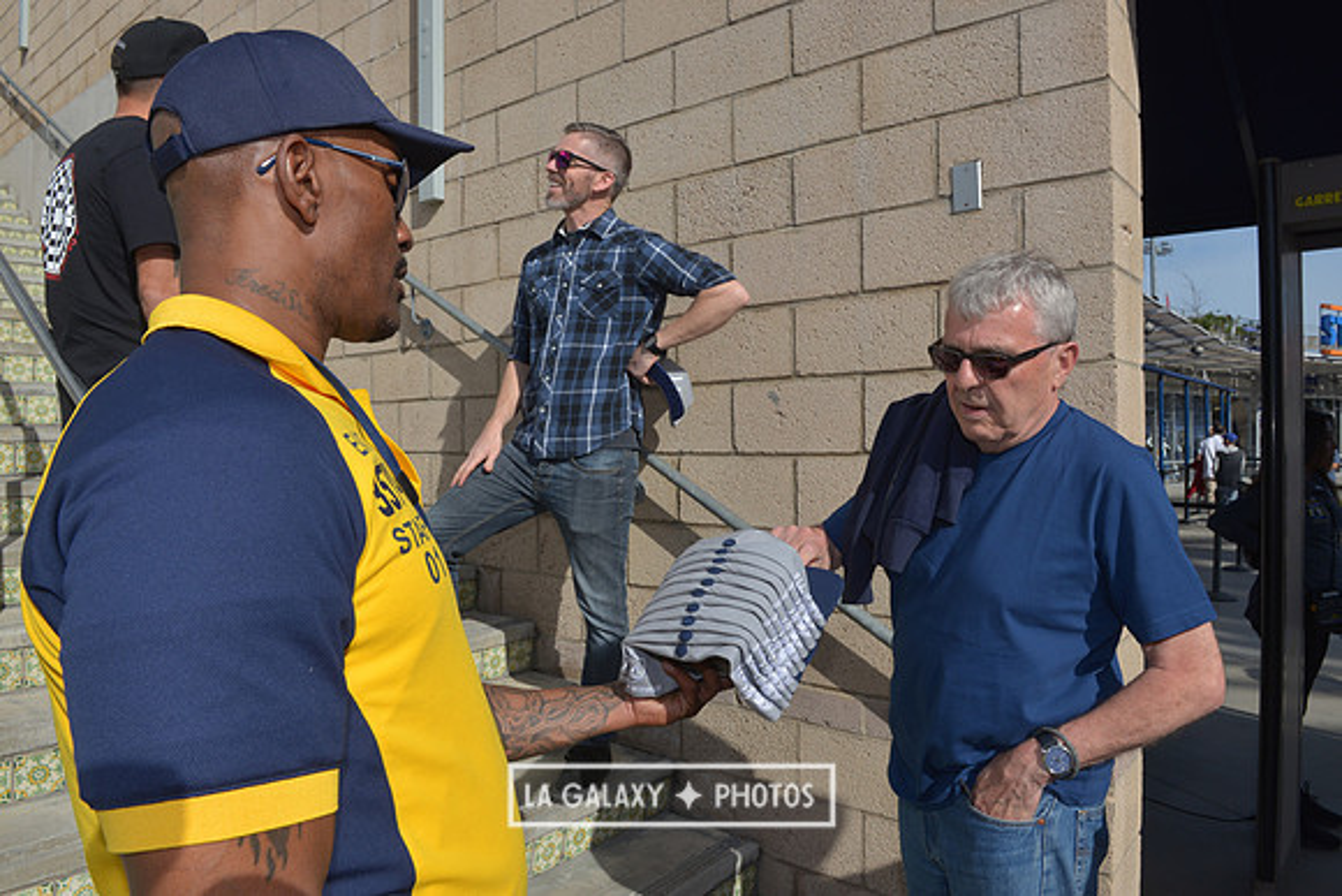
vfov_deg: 53.2
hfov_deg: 73.7
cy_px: 448
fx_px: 895
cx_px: 671
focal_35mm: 24
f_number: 14
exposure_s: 1/250
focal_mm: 24
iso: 200
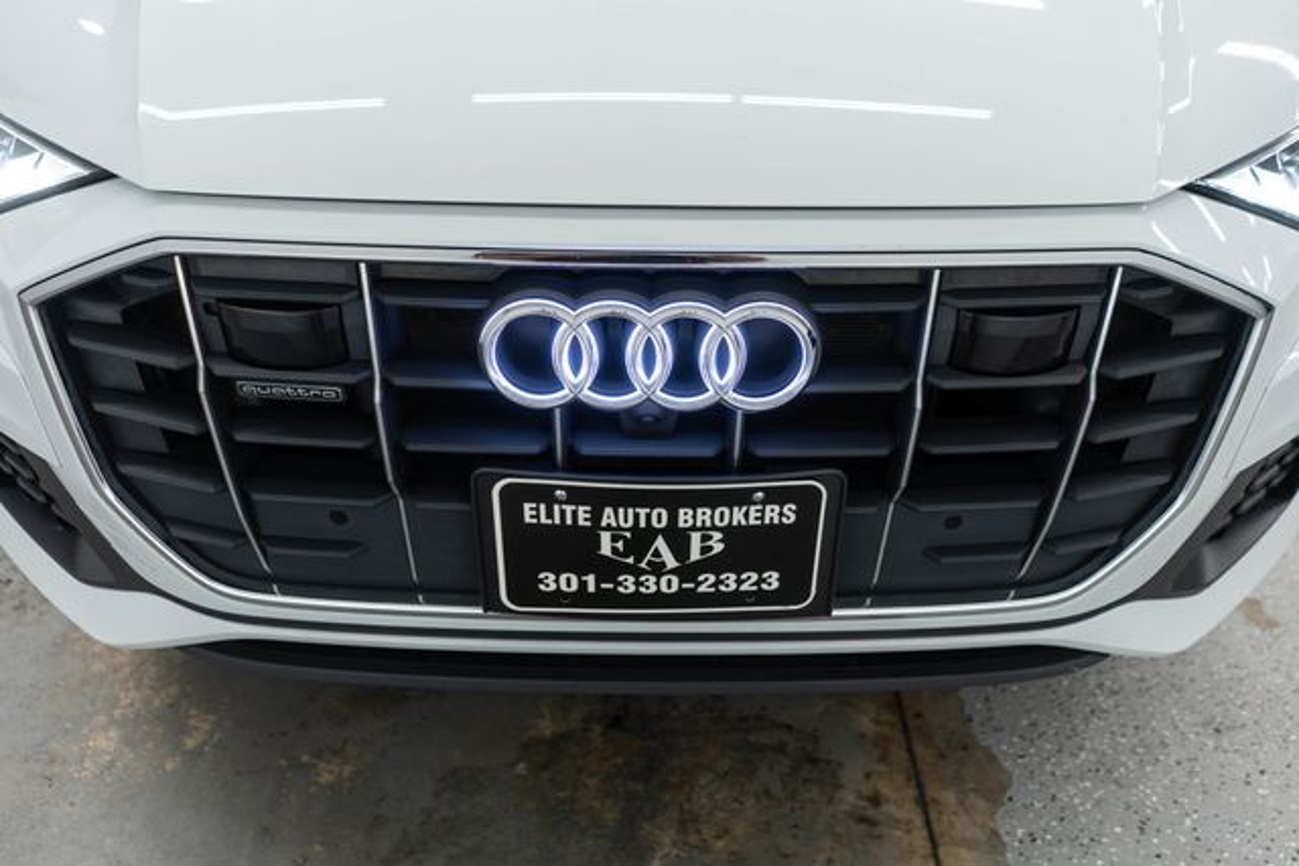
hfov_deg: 65.5
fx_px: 1010
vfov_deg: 46.4
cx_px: 650
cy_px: 433
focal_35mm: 28
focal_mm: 28
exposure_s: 1/50
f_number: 3.2
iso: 200
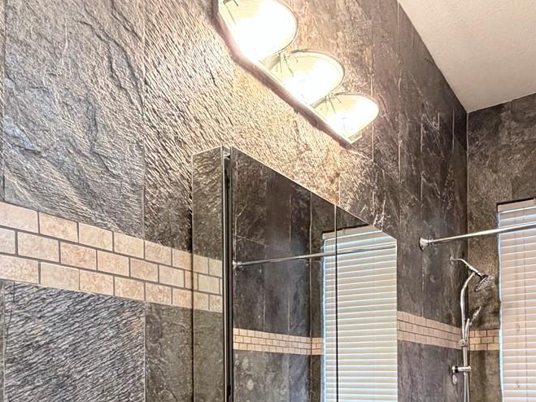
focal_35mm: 34
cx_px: 318
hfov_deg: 53.6
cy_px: 369
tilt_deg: +1.6
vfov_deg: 38.6
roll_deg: +1.2
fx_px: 526
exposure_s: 1/60
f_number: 2.2
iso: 400
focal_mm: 2.22
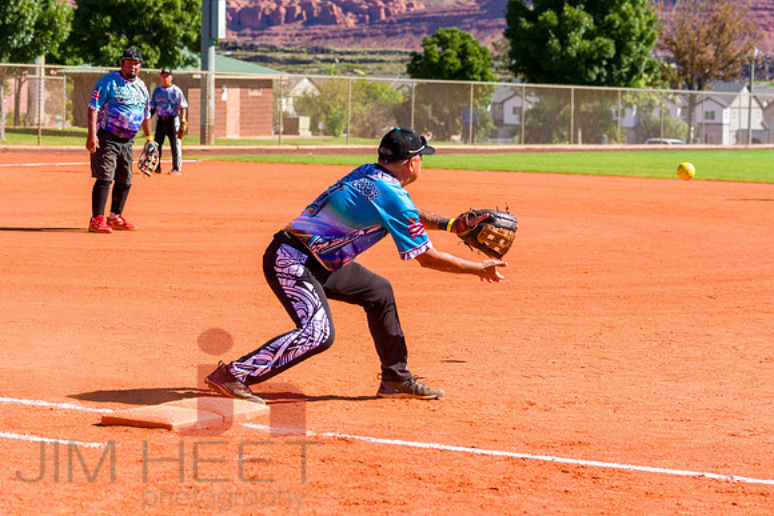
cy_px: 229
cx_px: 344
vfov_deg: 12.1
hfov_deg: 18.0
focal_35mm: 113
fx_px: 2438
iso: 400
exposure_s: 1/2000
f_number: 6.3
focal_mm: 102
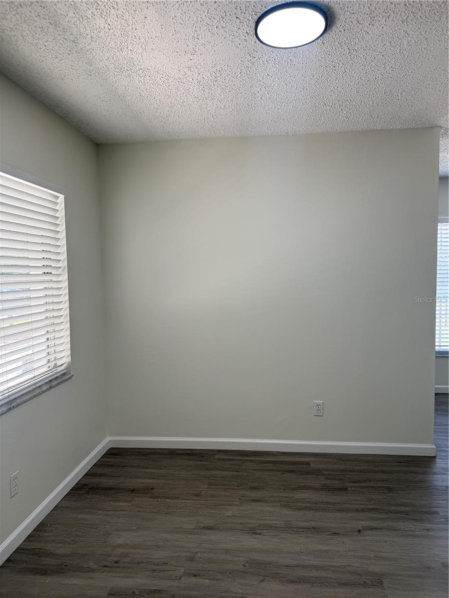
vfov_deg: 71.6
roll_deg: +1.0
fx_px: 415
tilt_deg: -3.3
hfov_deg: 56.8
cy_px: 299
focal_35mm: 24
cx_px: 224
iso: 50
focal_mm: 6.76
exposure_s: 1/129
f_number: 1.78
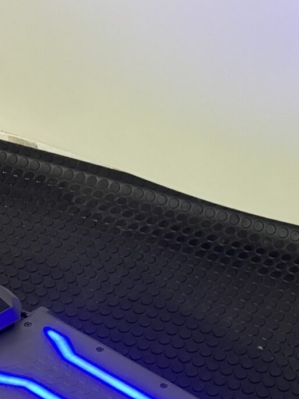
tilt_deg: -37.4
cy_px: 200
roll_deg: -3.7
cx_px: 366
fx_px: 1105
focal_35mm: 96
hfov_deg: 14.9
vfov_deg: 20.4
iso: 400
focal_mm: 5.96
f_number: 1.6
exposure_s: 1/50
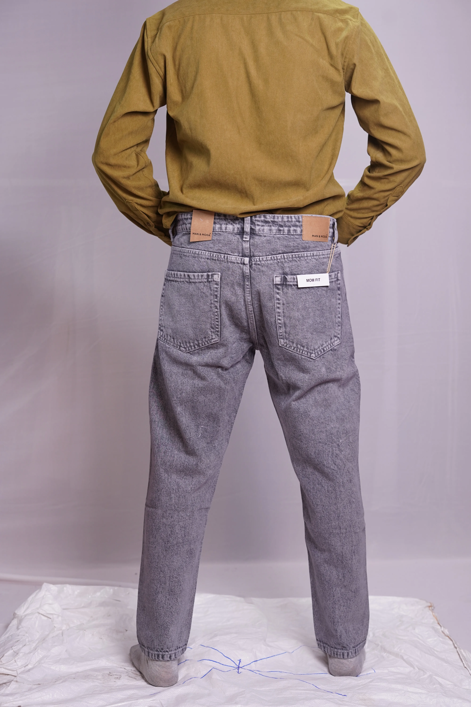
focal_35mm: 50
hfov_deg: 27.0
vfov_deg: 39.6
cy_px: 354
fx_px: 981
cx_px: 236
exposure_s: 1/100
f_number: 3.5
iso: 640
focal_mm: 50
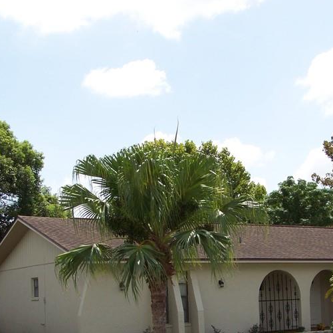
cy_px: 227
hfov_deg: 26.4
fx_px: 707
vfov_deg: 26.3
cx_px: 219
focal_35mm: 65
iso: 66
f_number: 4
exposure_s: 1/500
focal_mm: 5.85
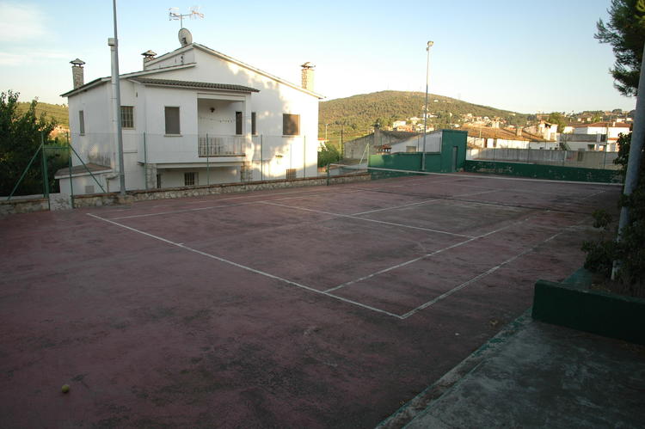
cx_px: 322
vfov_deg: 53.1
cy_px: 214
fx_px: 430
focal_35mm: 24
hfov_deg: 73.8
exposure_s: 1/160
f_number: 6.3
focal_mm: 16
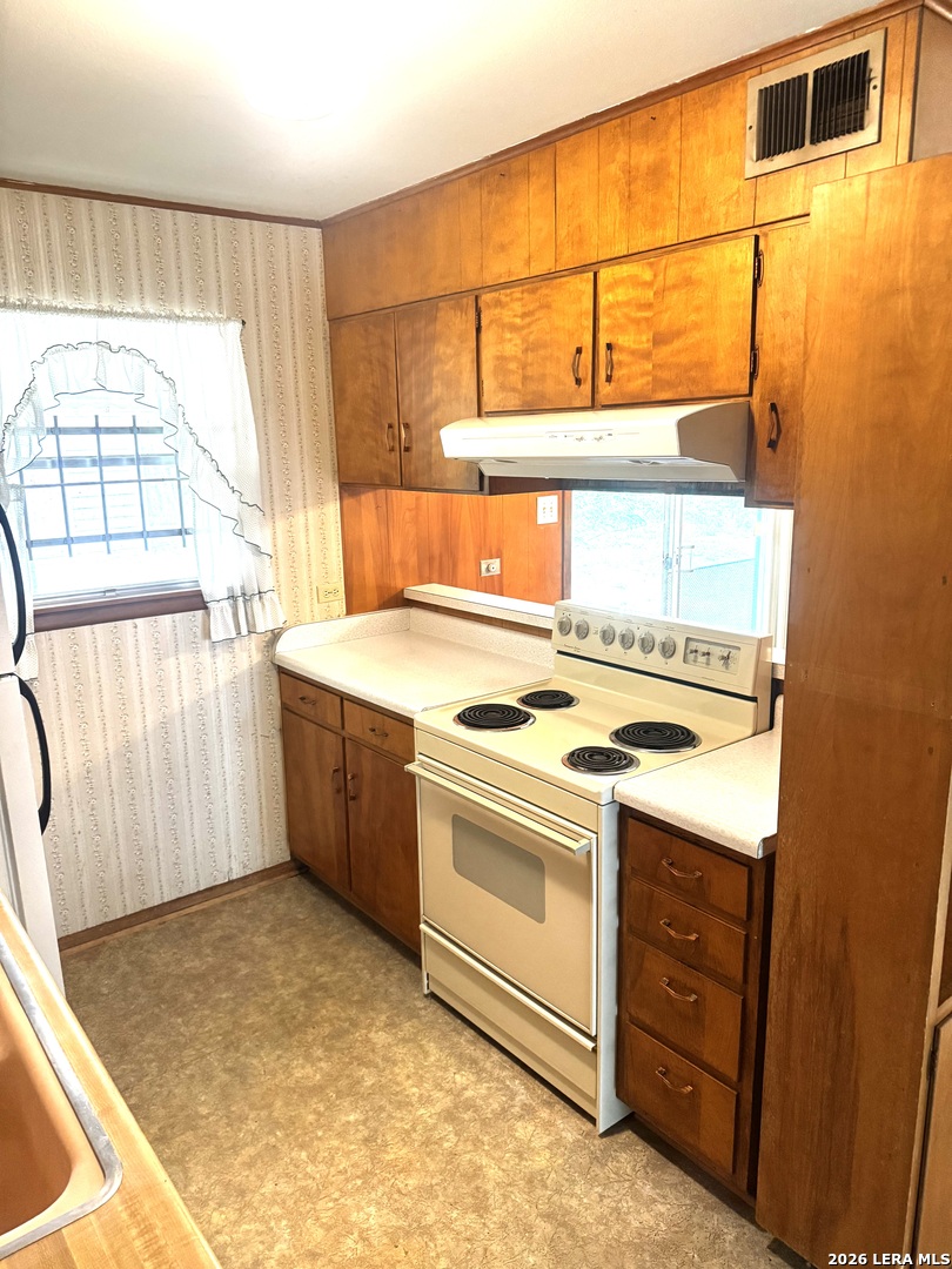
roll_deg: +1.8
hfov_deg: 56.8
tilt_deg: -11.8
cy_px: 634
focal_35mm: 24
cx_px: 476
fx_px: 880
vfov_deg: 71.6
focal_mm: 6.76
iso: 500
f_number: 1.78
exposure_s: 1/60
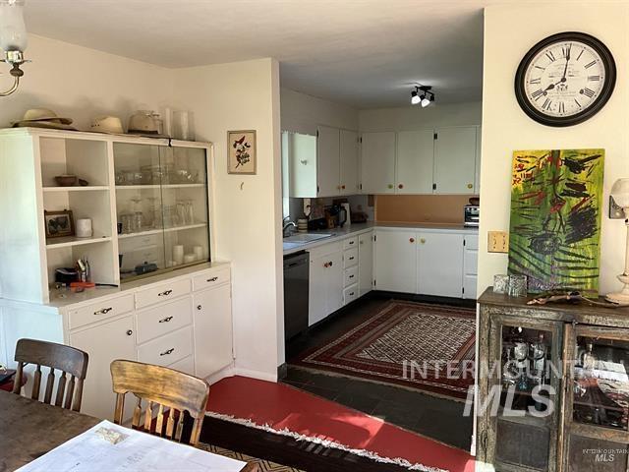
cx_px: 314
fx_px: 527
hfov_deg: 61.7
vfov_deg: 48.2
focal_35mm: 29
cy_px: 236
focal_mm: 3
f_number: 1.8
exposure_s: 1/60
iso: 80
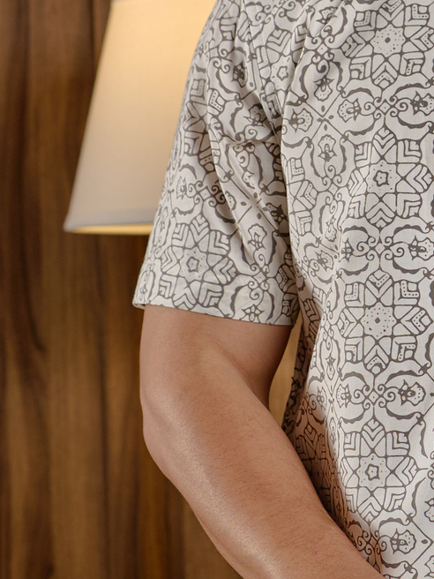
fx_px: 3159
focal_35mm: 189
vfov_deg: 10.5
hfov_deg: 7.8
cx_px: 566
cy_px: 175
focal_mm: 43
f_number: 4
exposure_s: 1/160
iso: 250
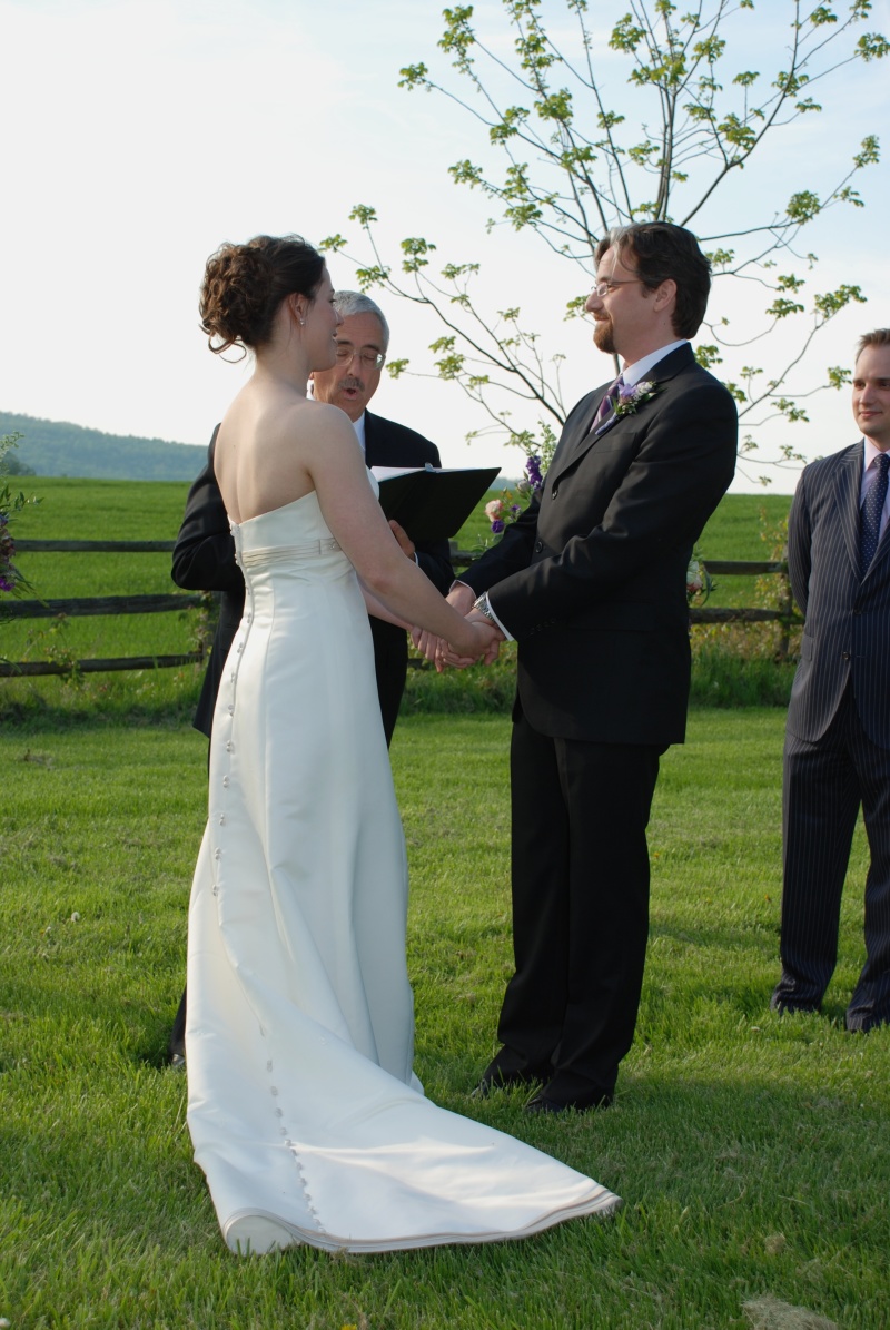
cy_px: 665
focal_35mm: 57
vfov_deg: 35.0
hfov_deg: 23.8
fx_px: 2107
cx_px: 445
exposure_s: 1/125
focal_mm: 38
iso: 100
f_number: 5.6
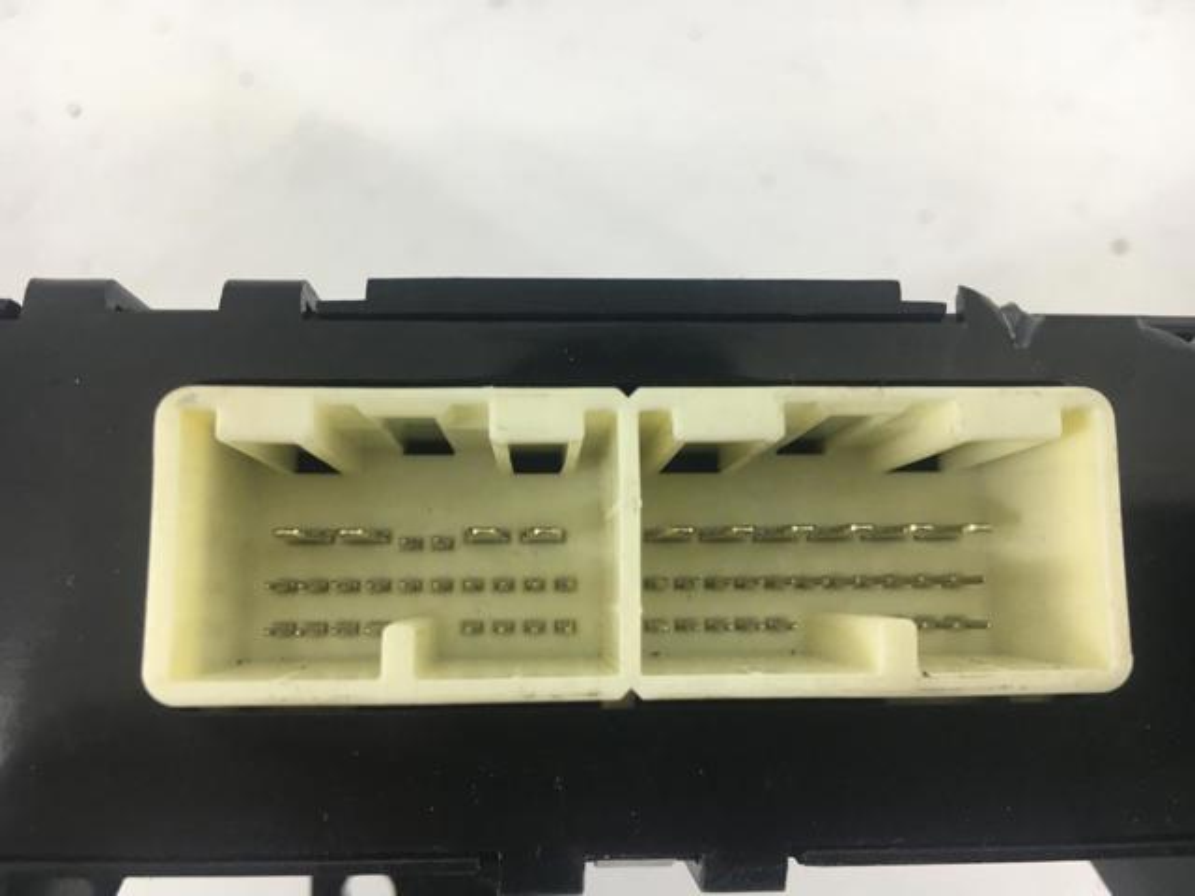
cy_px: 448
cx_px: 598
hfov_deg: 61.7
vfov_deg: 48.2
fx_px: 1001
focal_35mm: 29
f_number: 2.2
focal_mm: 4.15
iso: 25
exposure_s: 1/33
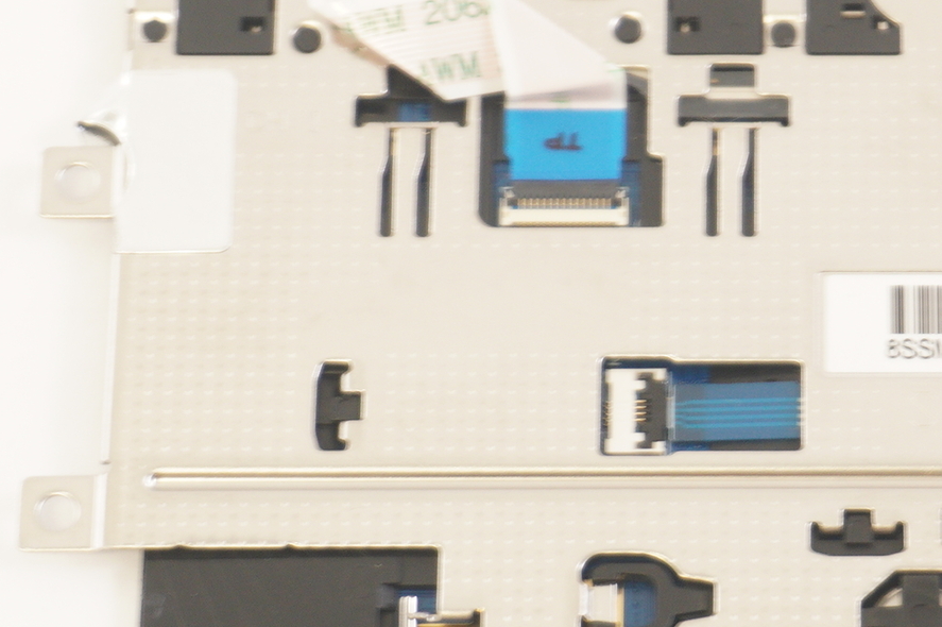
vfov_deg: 7.4
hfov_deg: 11.0
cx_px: 900
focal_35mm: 186
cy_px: 312
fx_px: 4863
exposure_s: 1/13
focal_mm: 44
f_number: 5.6
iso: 400
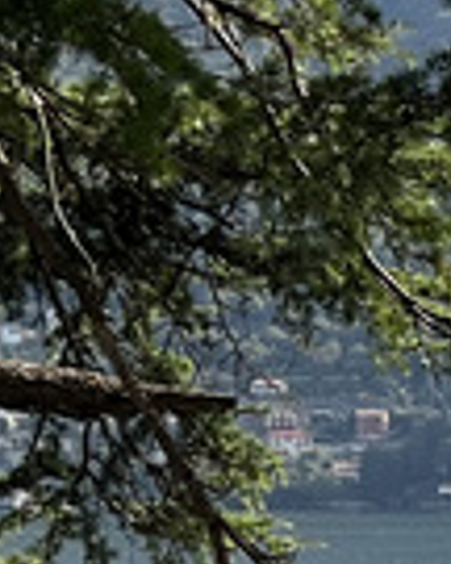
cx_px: 1123
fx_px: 3771
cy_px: 635
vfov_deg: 8.5
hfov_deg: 6.5
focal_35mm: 226
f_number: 1.5
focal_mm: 5.7
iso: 50
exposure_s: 1/2045
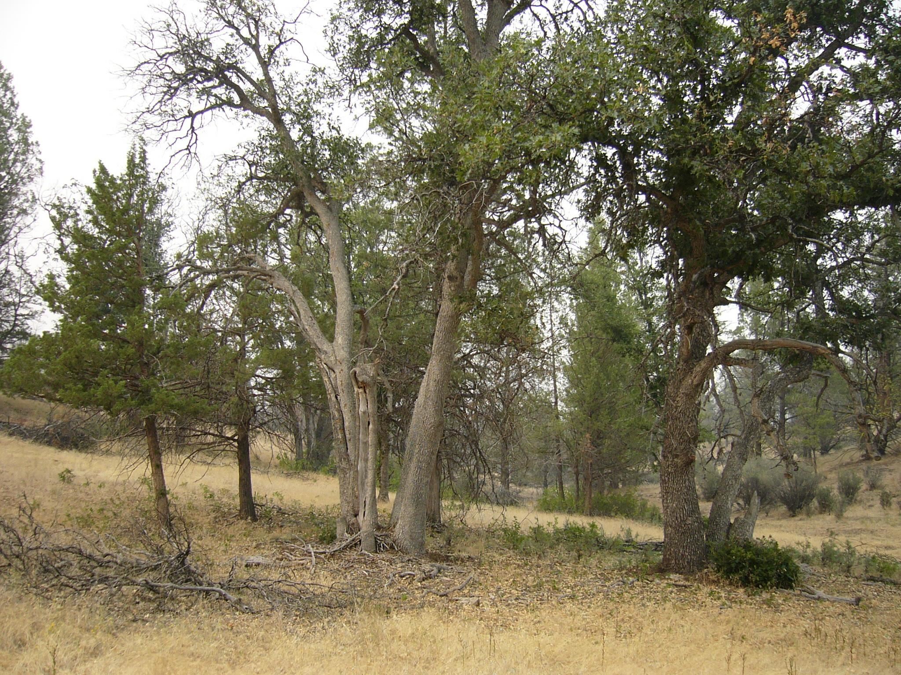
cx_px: 450
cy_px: 338
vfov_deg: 40.7
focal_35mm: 35
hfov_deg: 52.6
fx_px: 911
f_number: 2.8
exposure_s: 1/100
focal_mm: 5.8
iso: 100
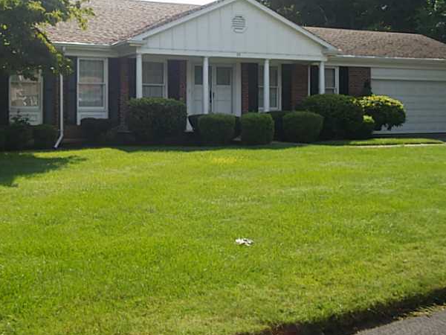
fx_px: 618
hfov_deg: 39.4
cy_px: 115
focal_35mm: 48
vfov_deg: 30.1
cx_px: 165
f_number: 8
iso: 80
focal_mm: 6.5
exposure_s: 1/100
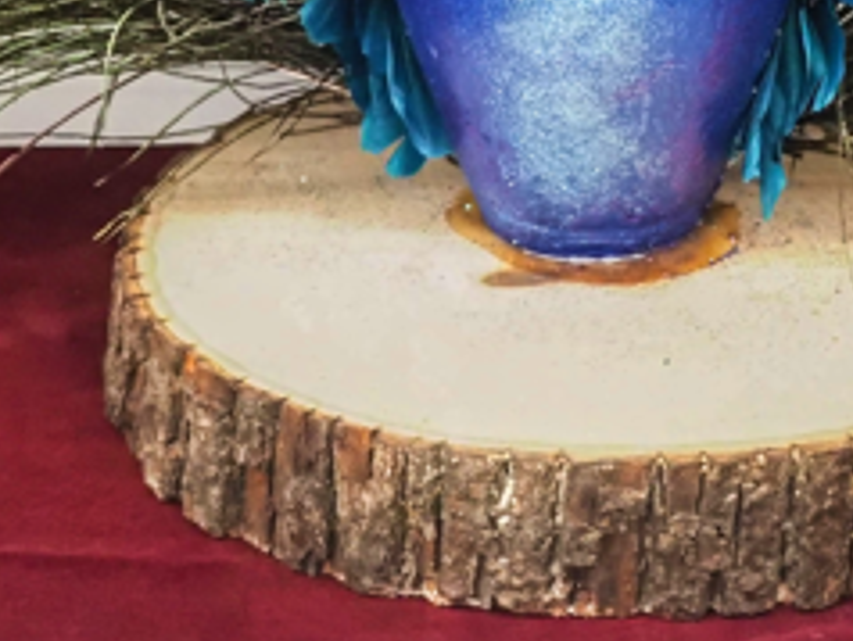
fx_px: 3725
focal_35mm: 151
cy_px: -507
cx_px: 599
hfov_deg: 13.0
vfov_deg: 9.4
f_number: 5
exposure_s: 1/60
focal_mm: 20
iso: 3200
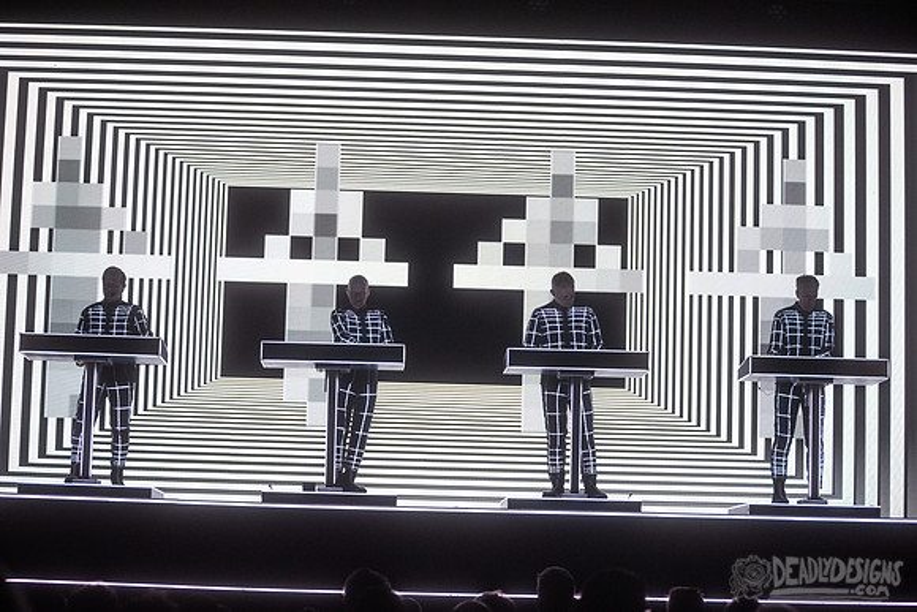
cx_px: 458
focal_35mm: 82
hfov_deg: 24.6
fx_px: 2099
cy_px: 306
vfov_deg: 16.6
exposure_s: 1/320
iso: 2500
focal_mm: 80
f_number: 3.2
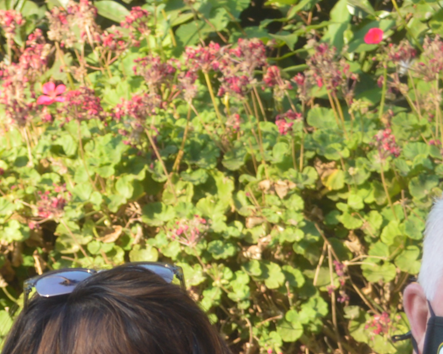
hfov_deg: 10.5
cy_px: 698
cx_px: 161
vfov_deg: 8.0
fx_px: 2413
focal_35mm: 184
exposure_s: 1/125
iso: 100
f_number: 4.2
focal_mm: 26
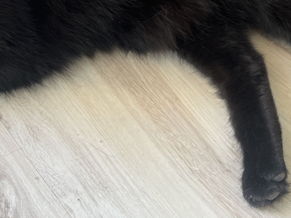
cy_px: -8
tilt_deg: -41.9
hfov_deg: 31.7
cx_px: 77
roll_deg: -4.2
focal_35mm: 60
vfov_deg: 23.2
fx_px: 504
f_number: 1.6
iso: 125
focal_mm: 5.1
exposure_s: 1/60
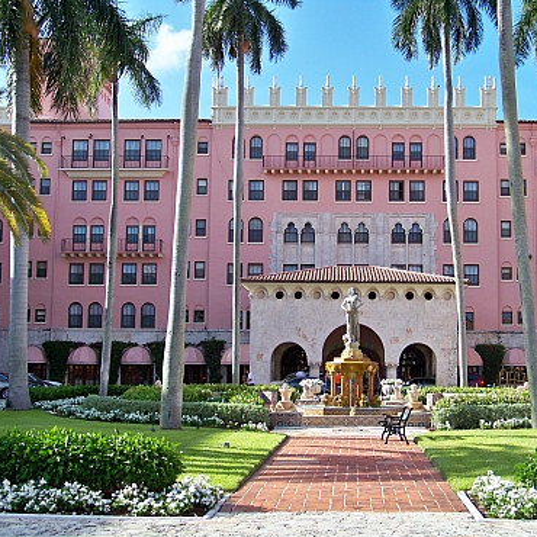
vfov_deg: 31.1
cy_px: 271
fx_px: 965
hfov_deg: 31.0
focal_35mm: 55
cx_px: 329
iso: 100
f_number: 3.2
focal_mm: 9.36
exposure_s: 1/500
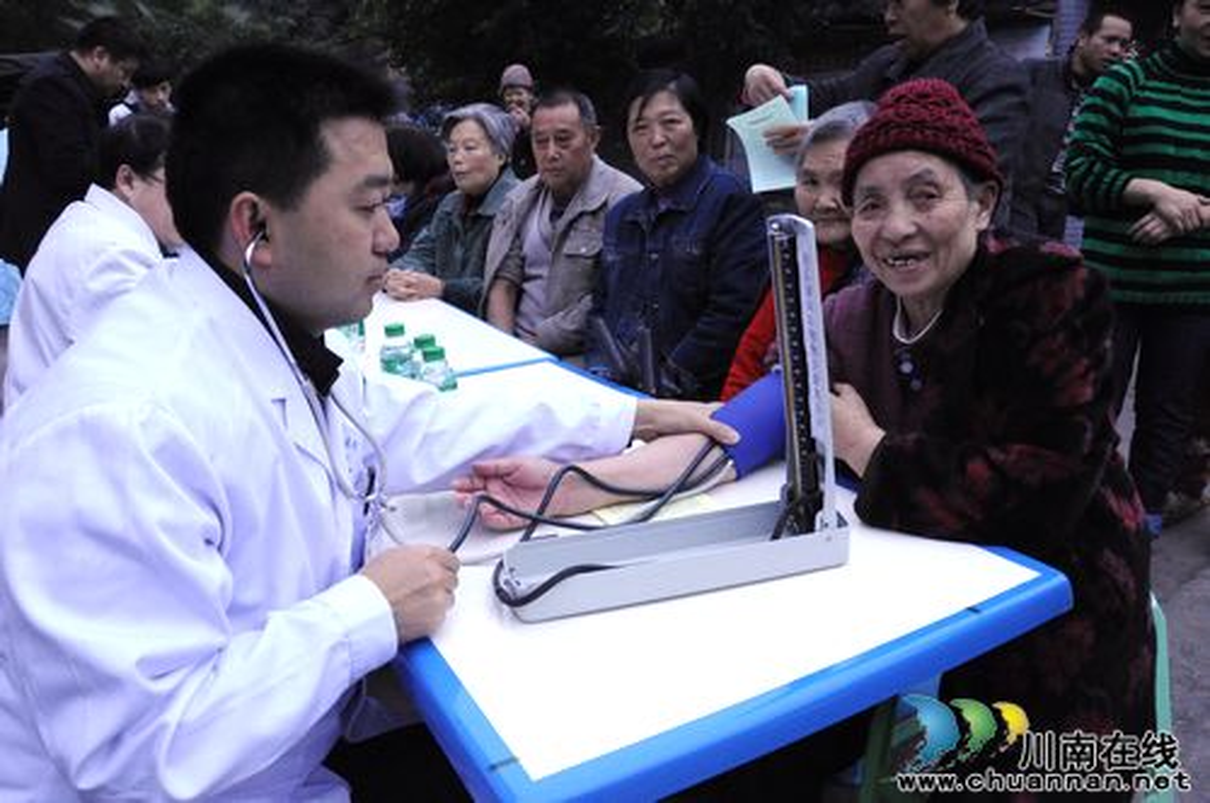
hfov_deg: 67.4
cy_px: 402
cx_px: 605
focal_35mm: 27
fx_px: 906
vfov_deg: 47.8
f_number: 11
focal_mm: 18
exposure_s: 1/500
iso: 3200
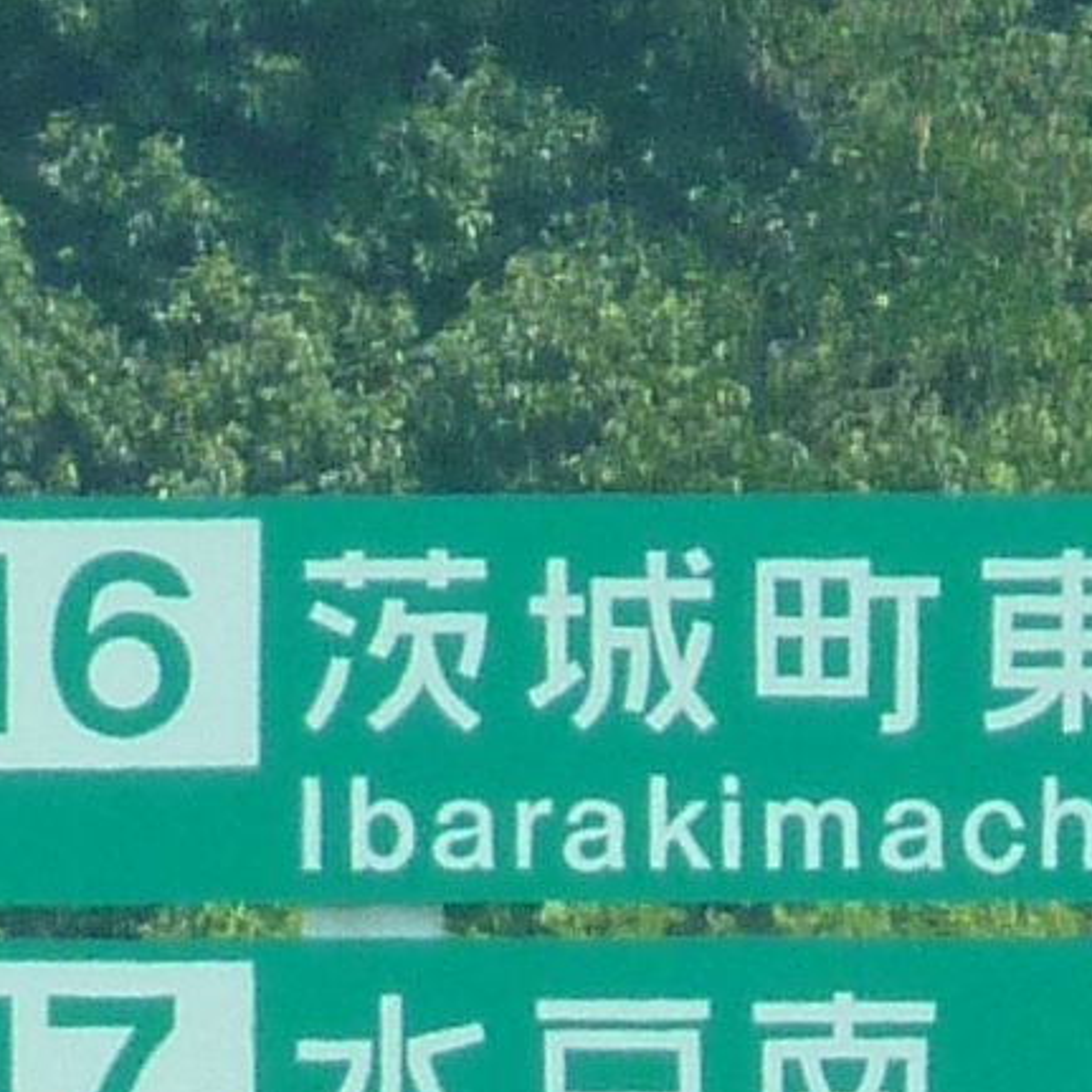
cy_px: 1738
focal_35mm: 1586
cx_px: 829
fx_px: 56605
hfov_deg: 1.1
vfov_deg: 1.1
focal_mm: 34.4
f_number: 4.6
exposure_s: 1/400
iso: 160
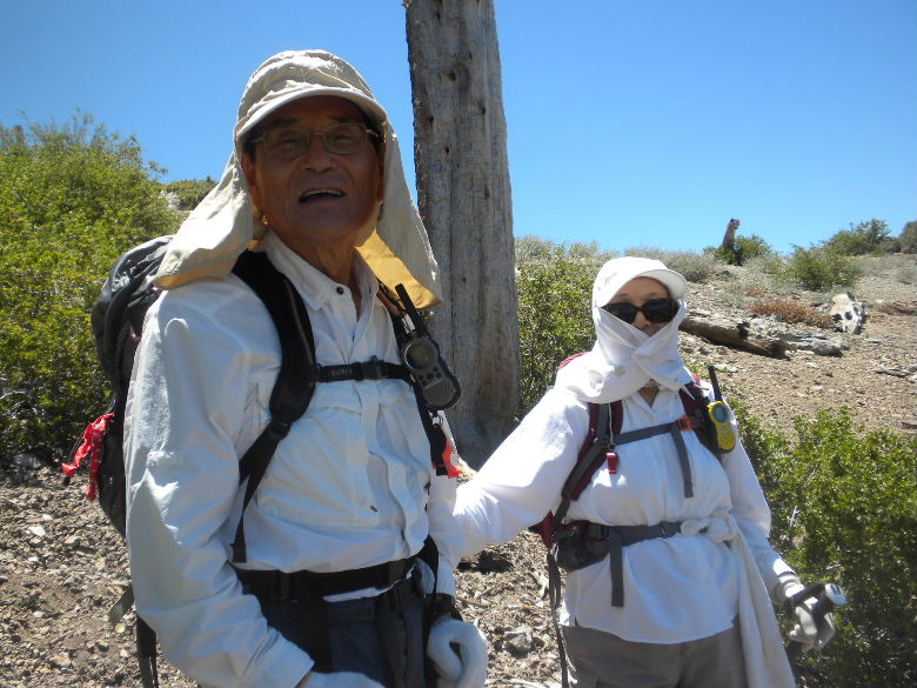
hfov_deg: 50.1
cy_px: 344
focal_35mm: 37
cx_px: 458
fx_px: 980
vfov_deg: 38.7
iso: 64
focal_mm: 6.6
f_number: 3.5
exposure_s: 1/484
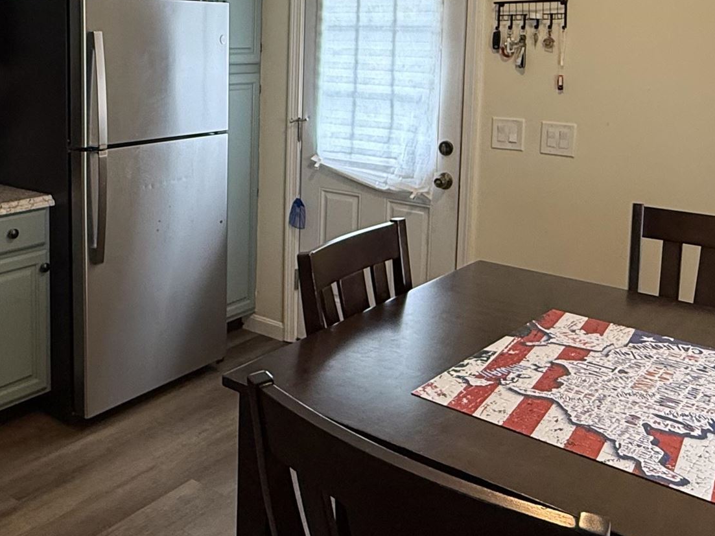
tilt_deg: -5.0
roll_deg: -0.6
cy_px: 116
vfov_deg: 35.7
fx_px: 805
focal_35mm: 39
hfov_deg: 46.8
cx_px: 217
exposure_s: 1/60
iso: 200
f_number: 2.2
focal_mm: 2.22
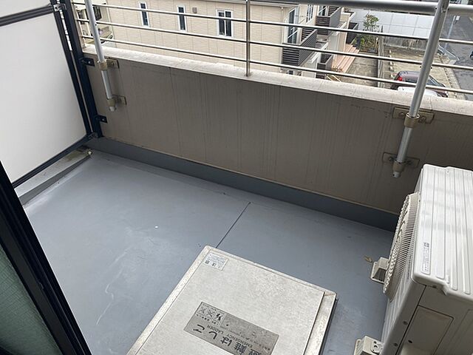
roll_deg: +0.9
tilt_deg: -36.1
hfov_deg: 67.3
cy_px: 178
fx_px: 355
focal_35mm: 26
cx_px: 236
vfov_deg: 53.1
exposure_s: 1/226
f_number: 1.8
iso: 32
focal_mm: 4.25
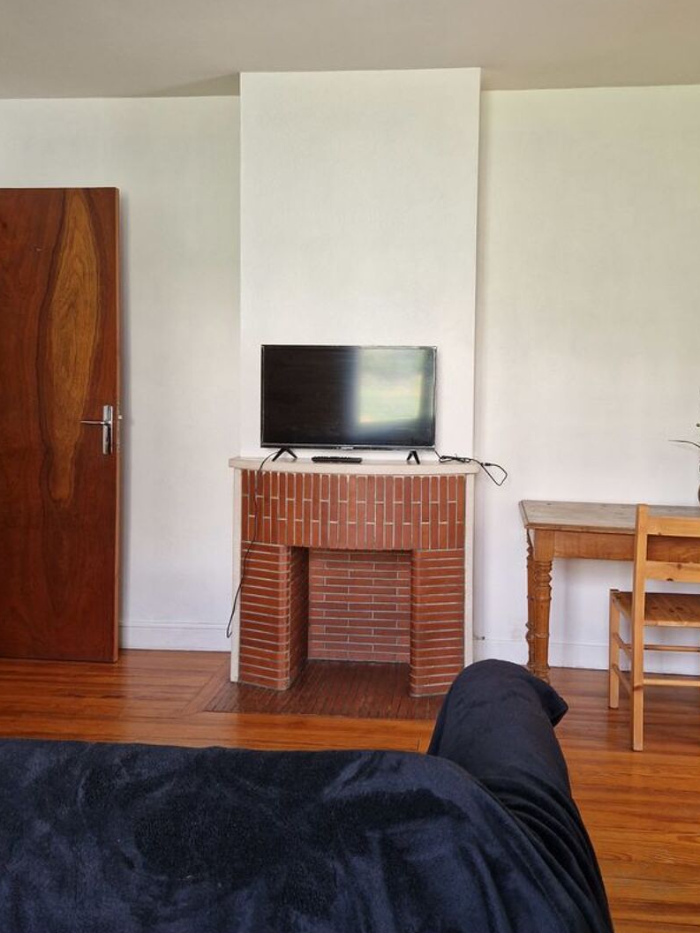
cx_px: 404
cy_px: 408
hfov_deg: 48.1
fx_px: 782
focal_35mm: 29
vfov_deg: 61.4
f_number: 1.8
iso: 200
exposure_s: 1/100
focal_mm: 5.4
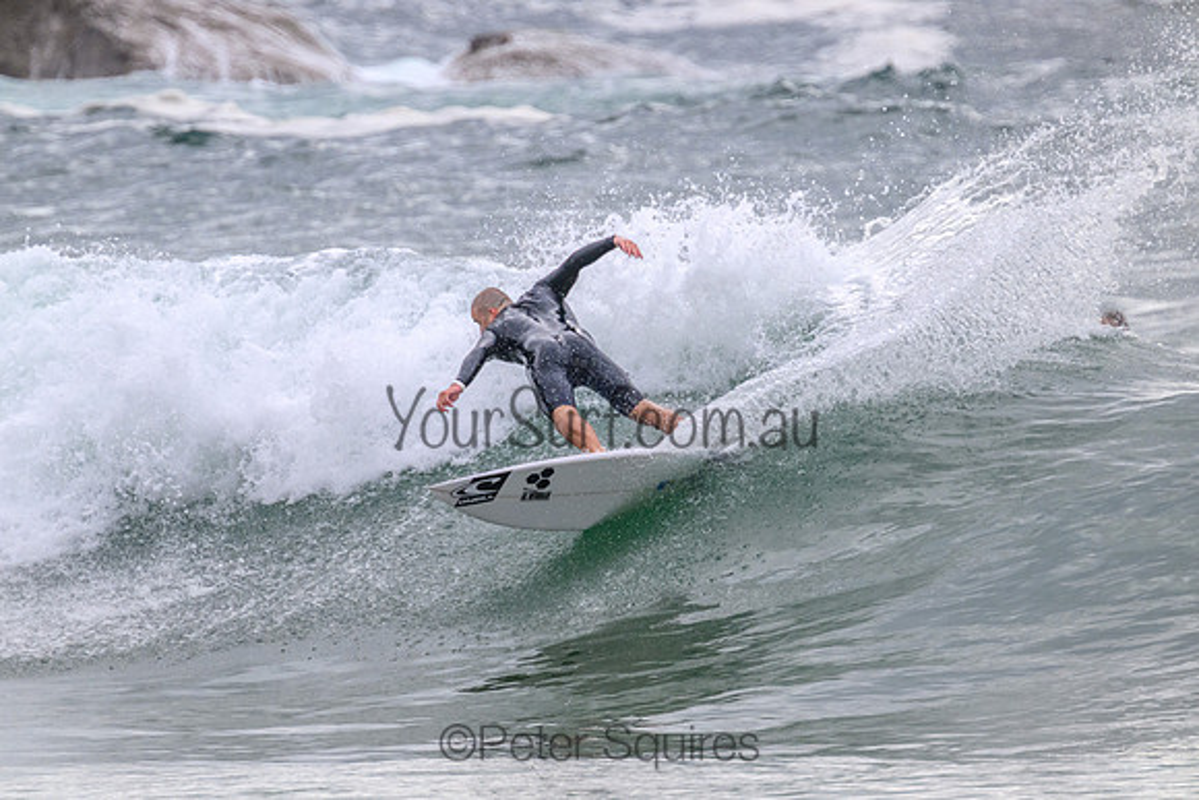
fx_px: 26649
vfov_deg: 1.7
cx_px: 600
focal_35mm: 800
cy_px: 400
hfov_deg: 2.6
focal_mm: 800
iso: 2200
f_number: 11
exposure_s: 1/2000
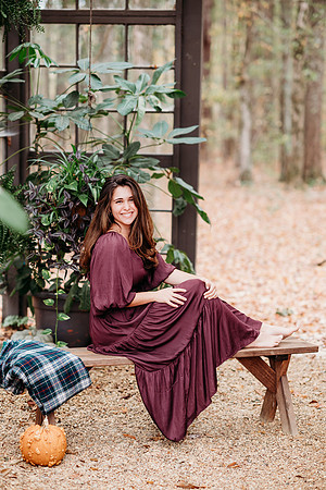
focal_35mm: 85
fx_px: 1154
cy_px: 245
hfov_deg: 16.1
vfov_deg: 23.9
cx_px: 163
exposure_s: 1/200
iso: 320
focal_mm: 85
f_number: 2.2
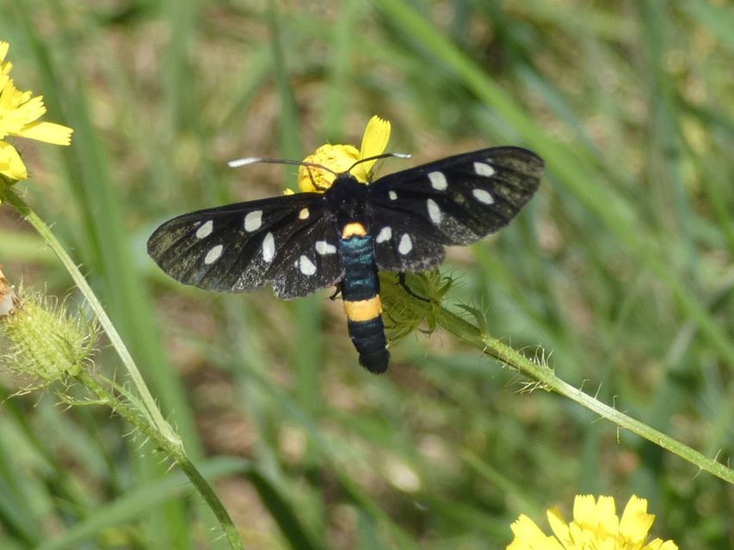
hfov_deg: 21.1
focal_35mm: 93
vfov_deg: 15.9
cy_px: 275
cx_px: 367
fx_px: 1972
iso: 80
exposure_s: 1/160
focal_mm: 16.6
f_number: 4.7
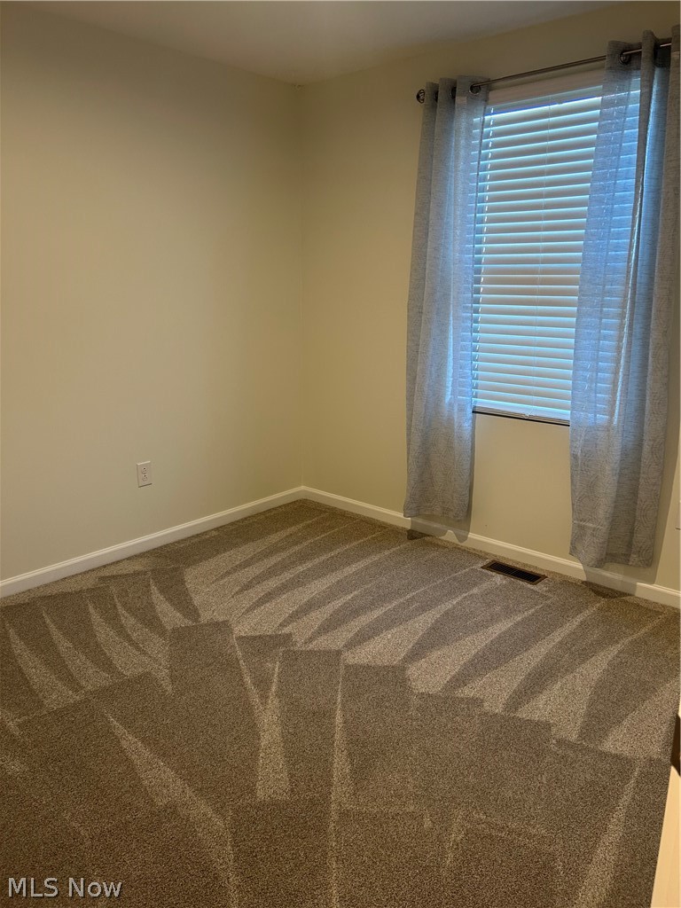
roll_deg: -2.6
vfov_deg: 67.3
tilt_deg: -11.5
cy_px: 454
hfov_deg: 53.1
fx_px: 682
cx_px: 340
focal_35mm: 26
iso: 100
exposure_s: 1/60
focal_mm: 5.7
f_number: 1.5
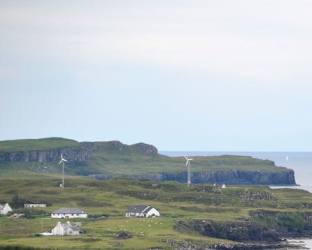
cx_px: 306
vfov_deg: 3.1
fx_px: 4591
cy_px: 211
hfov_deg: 3.9
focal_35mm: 497
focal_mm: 160
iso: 160
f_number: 6
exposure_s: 1/500
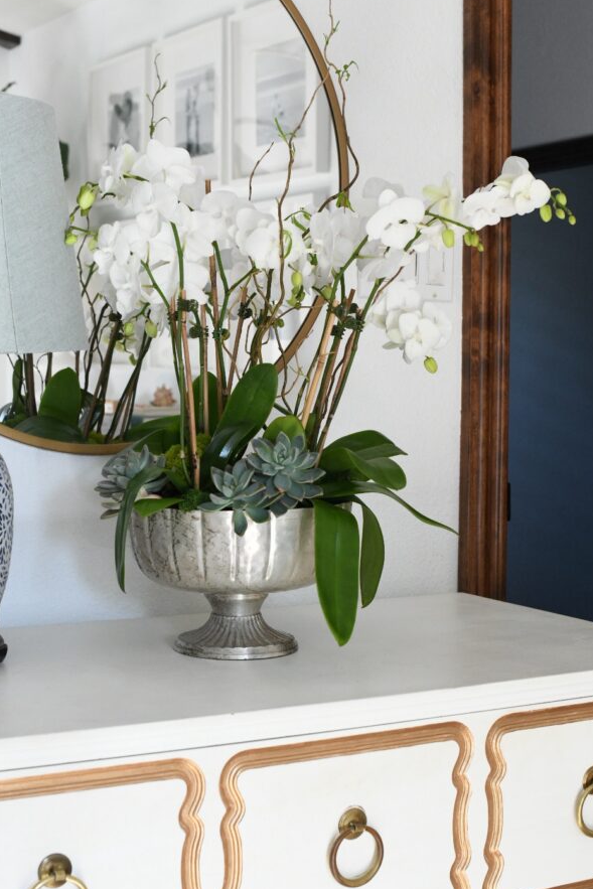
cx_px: 291
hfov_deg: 23.4
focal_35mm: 58
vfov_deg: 34.5
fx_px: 1432
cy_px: 452
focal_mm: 50
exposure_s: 1/160
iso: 2500
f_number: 7.1
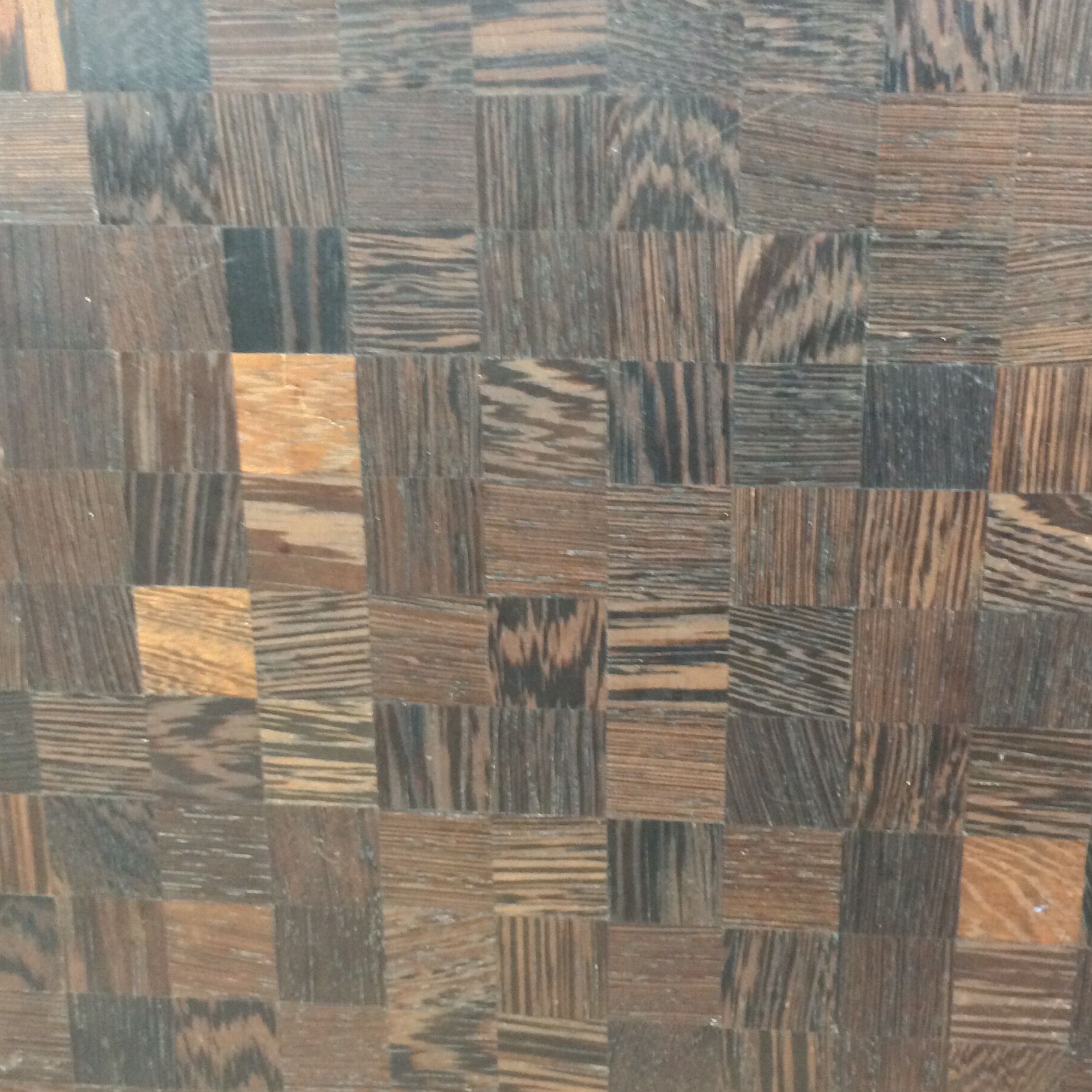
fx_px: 1642
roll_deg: +0.1
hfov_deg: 36.8
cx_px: 569
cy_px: 542
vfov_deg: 36.8
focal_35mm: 46
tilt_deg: -28.0
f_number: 2.2
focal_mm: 4.15
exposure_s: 1/20
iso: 320
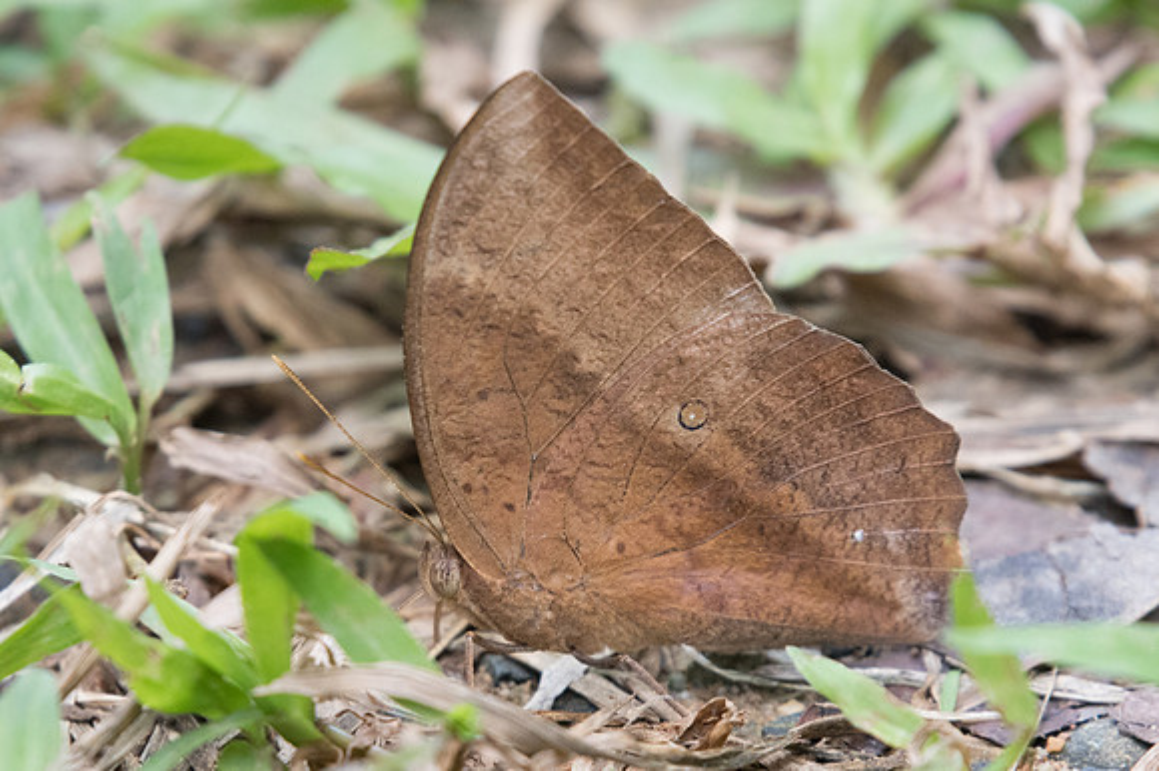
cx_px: 683
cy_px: 507
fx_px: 25644
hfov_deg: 2.6
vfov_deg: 1.7
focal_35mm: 797
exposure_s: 1/400
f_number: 6.3
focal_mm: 400
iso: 1000
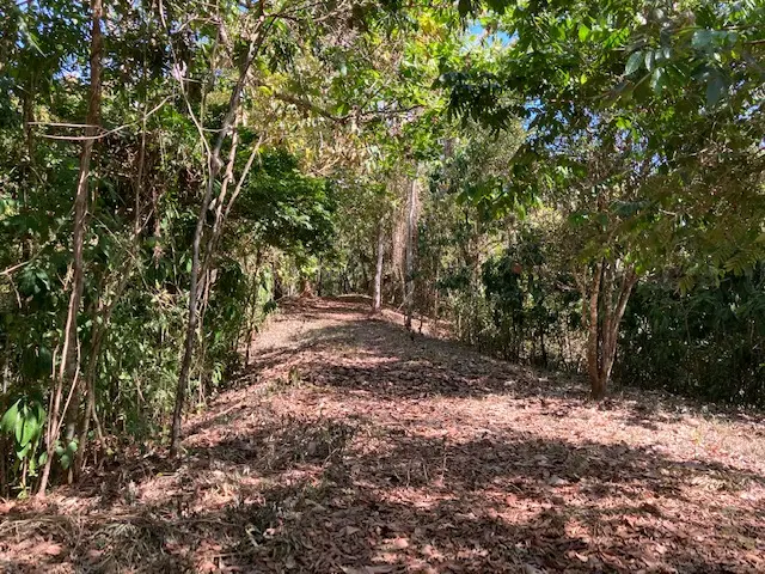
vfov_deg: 49.7
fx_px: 619
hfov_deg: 63.4
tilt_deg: -3.5
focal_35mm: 28
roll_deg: -1.7
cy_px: 287
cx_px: 382
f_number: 1.8
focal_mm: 3.99
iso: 20
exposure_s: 1/155
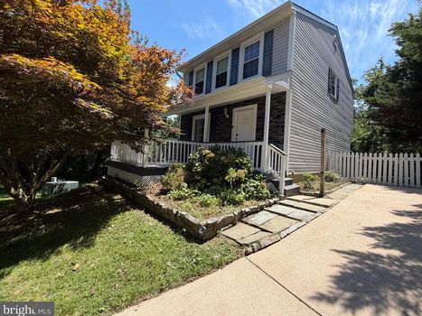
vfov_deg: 81.7
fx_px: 183
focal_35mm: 15
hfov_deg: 98.0
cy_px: 150
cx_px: 225
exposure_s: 1/770
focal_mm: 2.22
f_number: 2.2
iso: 32
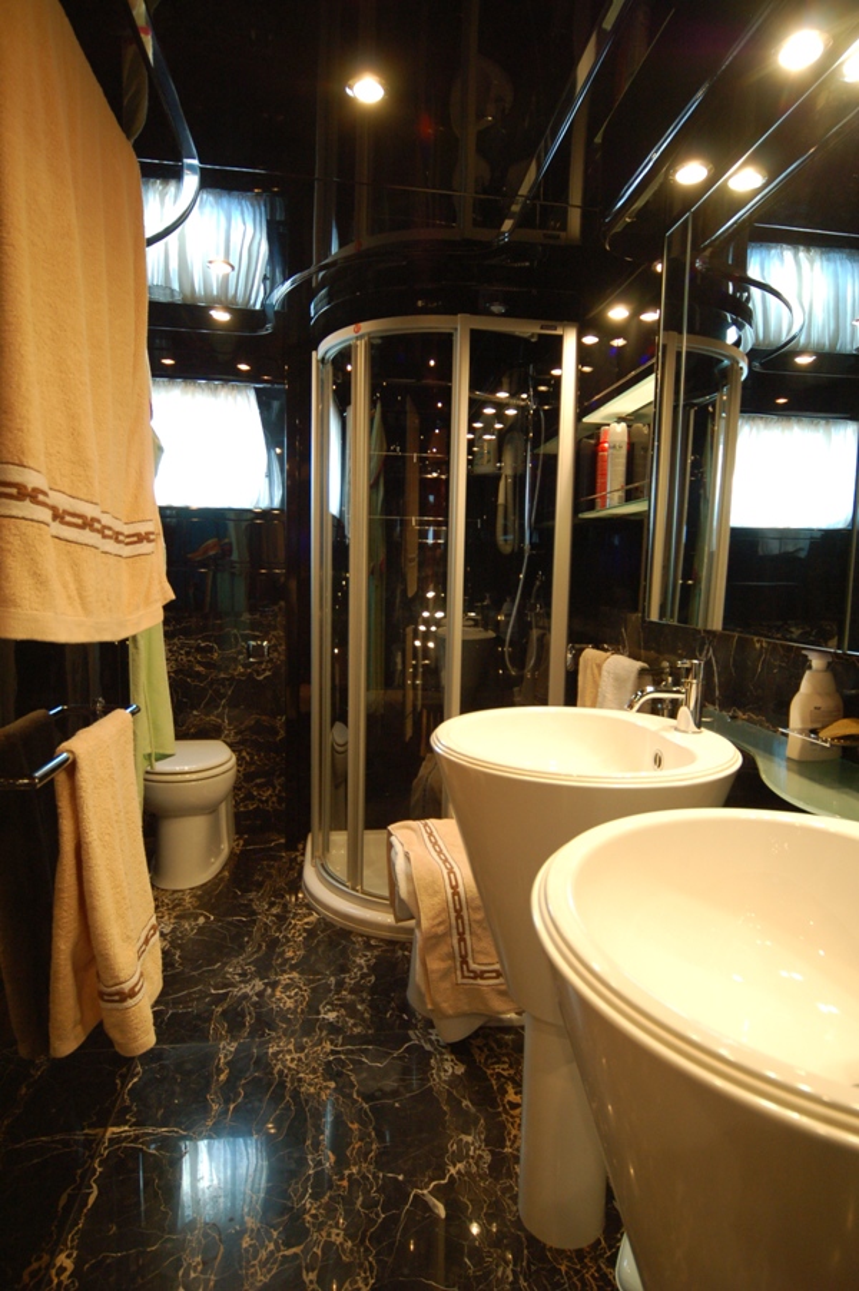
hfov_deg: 67.3
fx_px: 645
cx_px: 430
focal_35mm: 18
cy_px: 646
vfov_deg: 90.0
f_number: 4.5
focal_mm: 12
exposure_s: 1/13
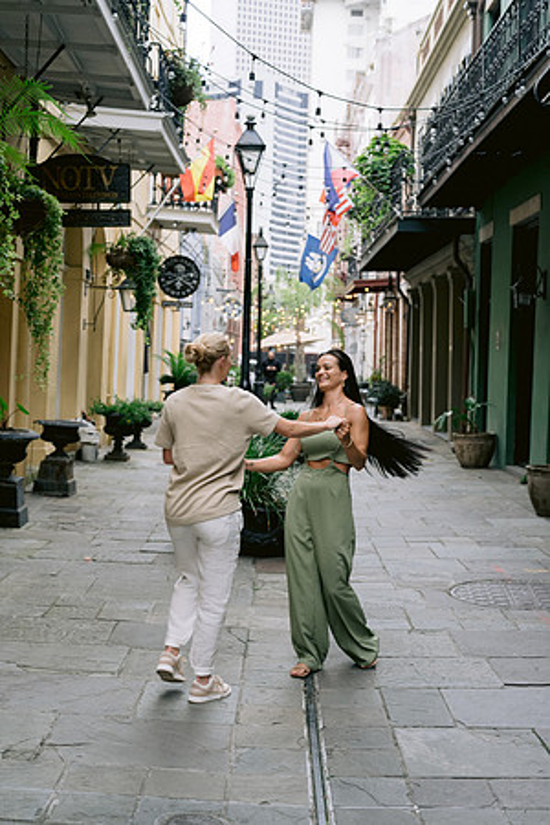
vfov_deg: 39.6
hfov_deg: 27.0
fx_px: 1146
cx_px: 275
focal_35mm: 50
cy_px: 412
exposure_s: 1/160
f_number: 4
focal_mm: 50
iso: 640
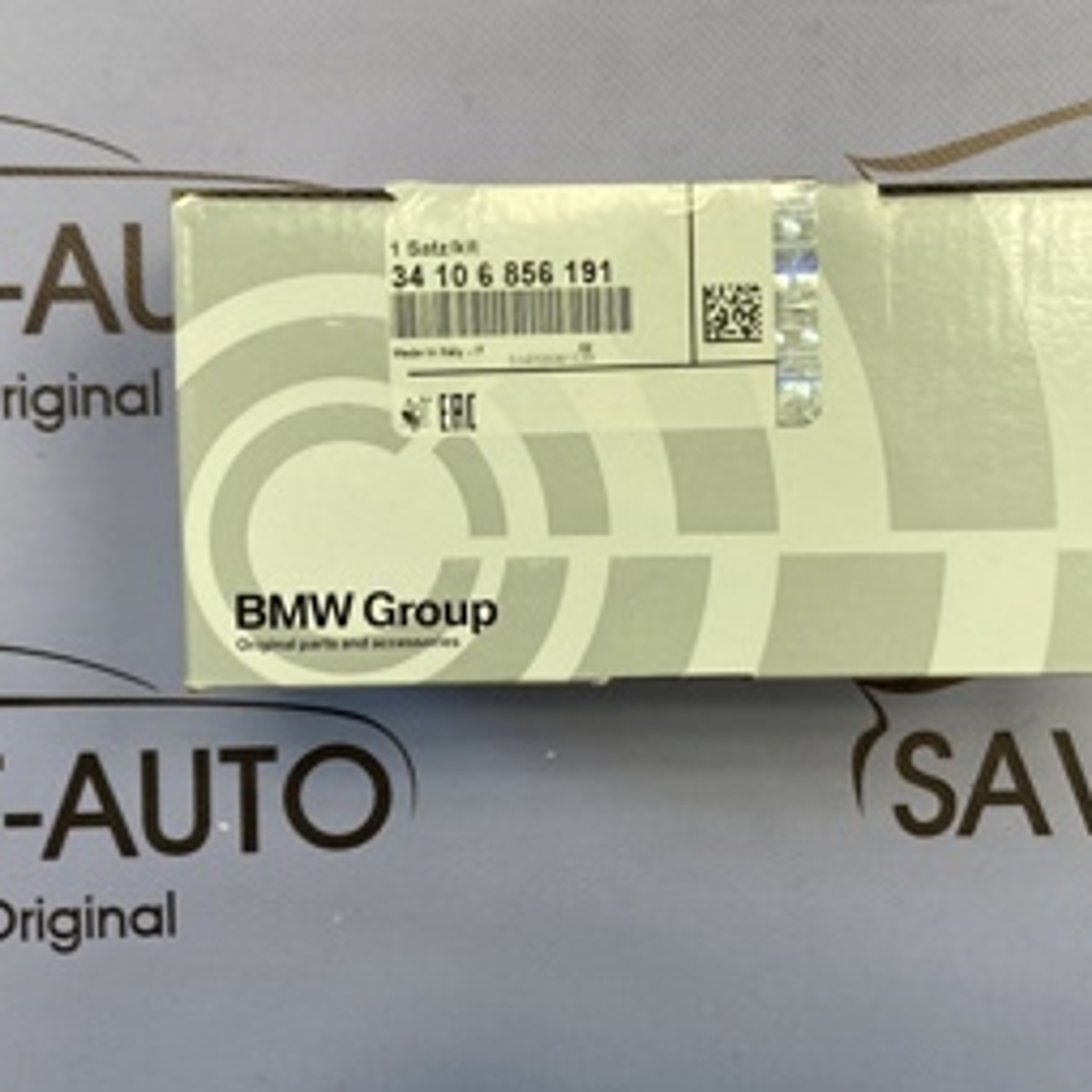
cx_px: 630
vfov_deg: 27.7
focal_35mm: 62
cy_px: 529
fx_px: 2213
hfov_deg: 27.7
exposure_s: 1/98
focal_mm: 3.99
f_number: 1.8
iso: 80
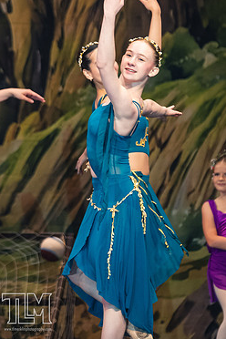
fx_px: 5847
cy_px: 130
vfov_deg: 3.3
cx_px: 26
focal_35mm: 621
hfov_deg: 2.2
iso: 1250
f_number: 2.8
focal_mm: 200
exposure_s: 1/500
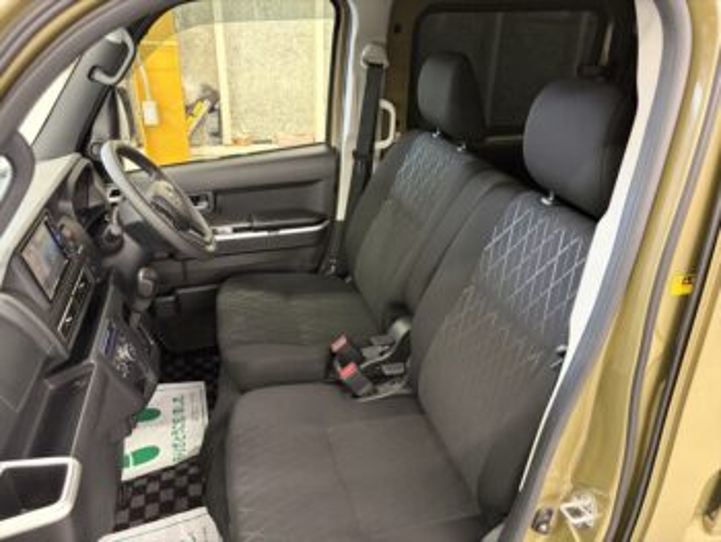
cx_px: 360
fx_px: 542
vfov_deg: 53.1
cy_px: 271
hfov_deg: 67.3
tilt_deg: -25.4
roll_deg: -1.4
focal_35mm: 26
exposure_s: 1/33
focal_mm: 5.96
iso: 500
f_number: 1.6
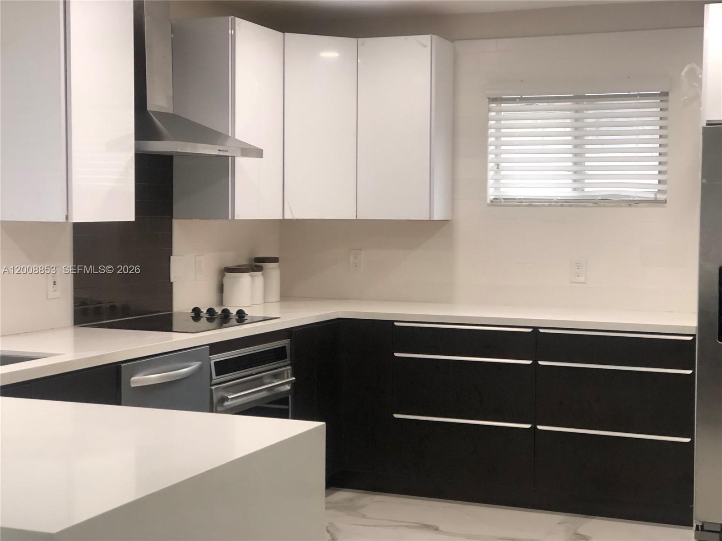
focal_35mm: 57
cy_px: 270
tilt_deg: -3.9
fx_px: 1189
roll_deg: -1.0
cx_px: 361
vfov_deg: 25.7
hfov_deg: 33.8
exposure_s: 1/30
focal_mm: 6.6
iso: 64
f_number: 2.8
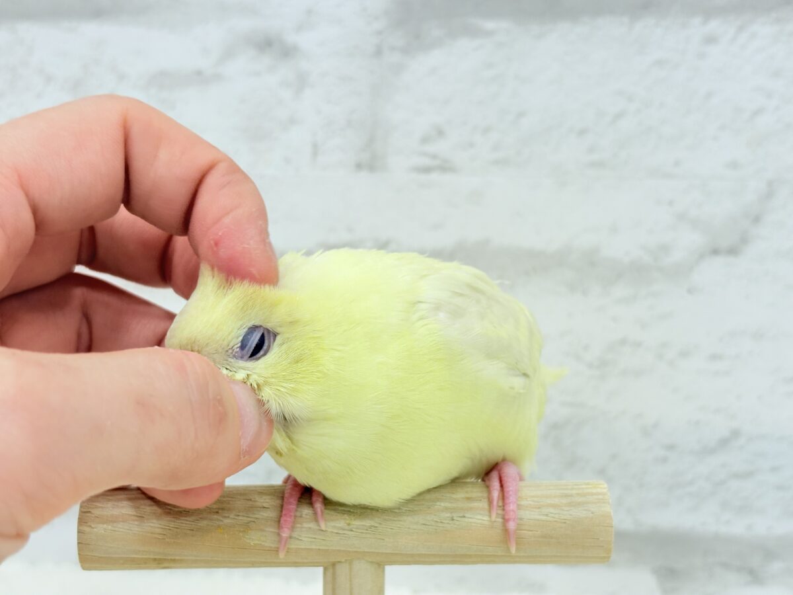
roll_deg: +1.1
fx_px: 1191
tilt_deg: -9.3
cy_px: 298
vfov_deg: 28.0
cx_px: 396
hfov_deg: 36.8
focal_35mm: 52
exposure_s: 1/100
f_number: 1.6
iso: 64
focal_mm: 5.96
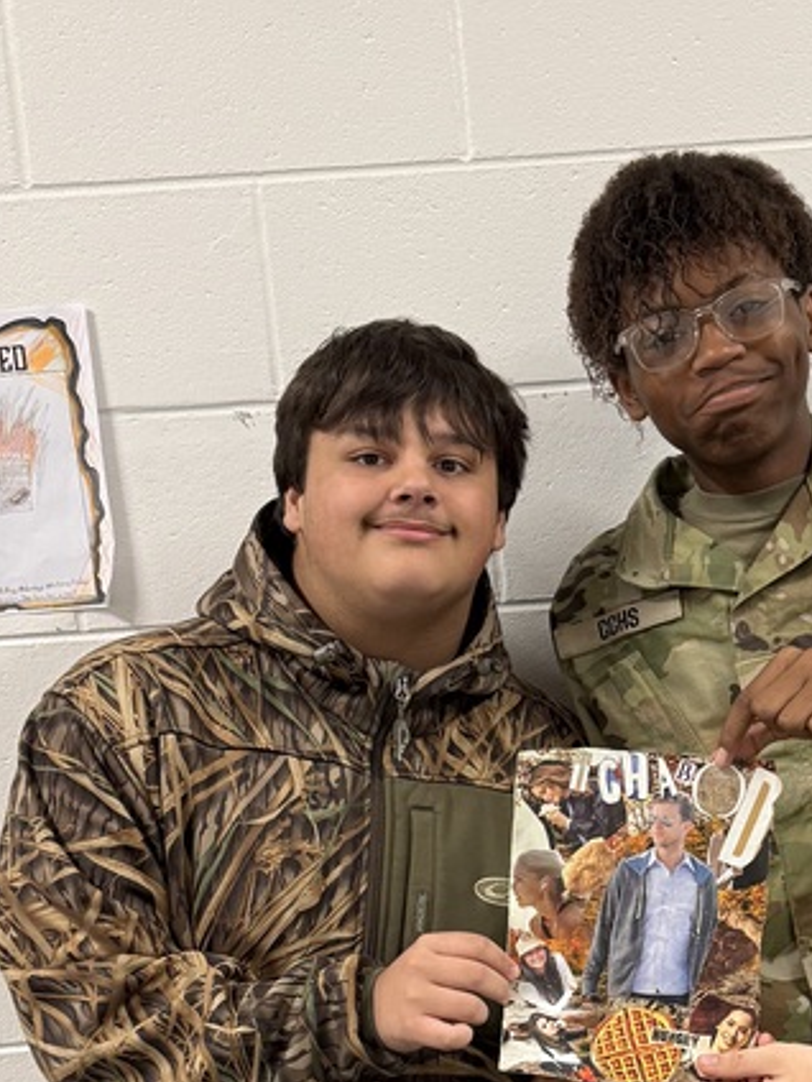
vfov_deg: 32.4
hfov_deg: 24.9
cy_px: 852
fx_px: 1814
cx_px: 631
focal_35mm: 58
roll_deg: +3.9
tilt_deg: -9.3
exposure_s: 1/60
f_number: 1.78
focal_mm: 6.76
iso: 250
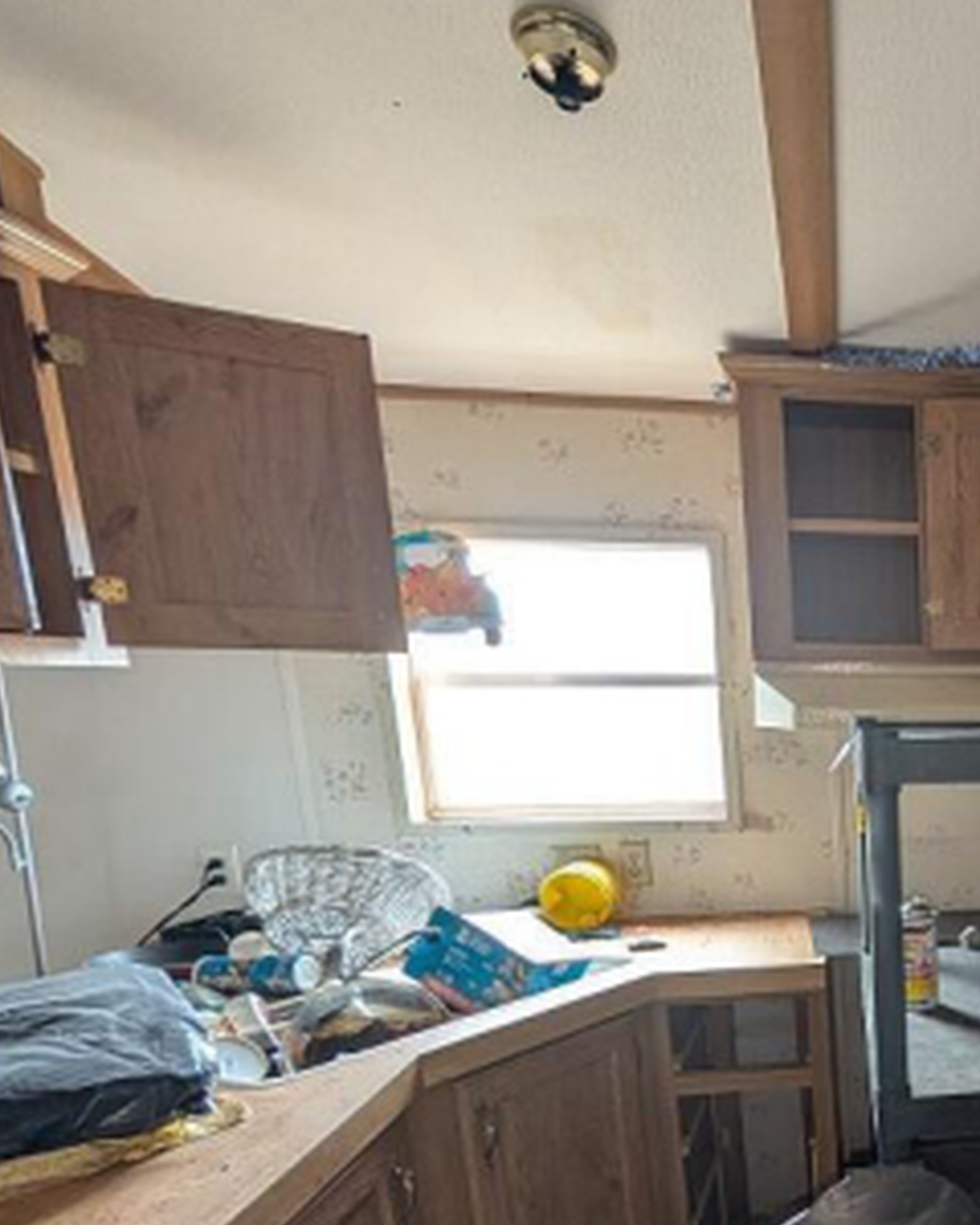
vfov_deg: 62.6
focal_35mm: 26
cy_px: 902
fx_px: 943
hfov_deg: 43.2
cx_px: 1068
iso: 119
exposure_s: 1/40.4
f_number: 1.7
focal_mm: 2.02
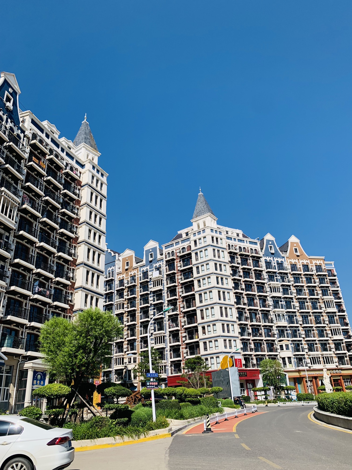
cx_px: 176
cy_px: 235
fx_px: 353
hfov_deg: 53.1
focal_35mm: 26
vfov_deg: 67.3
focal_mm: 4.25
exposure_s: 1/2681
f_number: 1.8
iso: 25
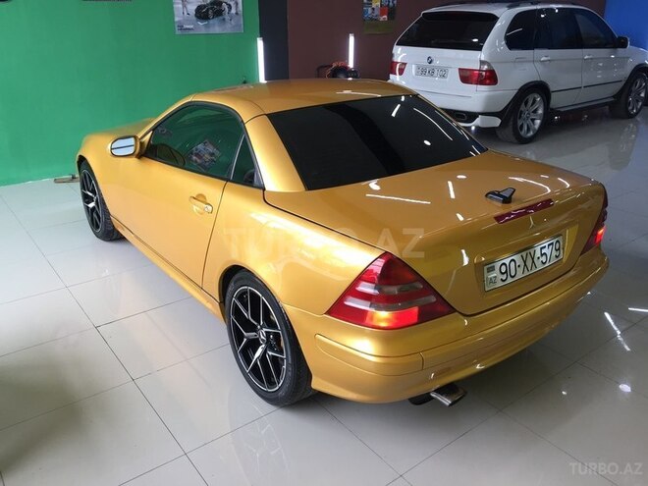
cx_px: 324
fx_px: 543
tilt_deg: -22.9
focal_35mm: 29
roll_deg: +0.1
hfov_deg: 61.7
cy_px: 243
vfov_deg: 48.2
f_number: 2.2
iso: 50
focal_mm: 4.15
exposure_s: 1/100
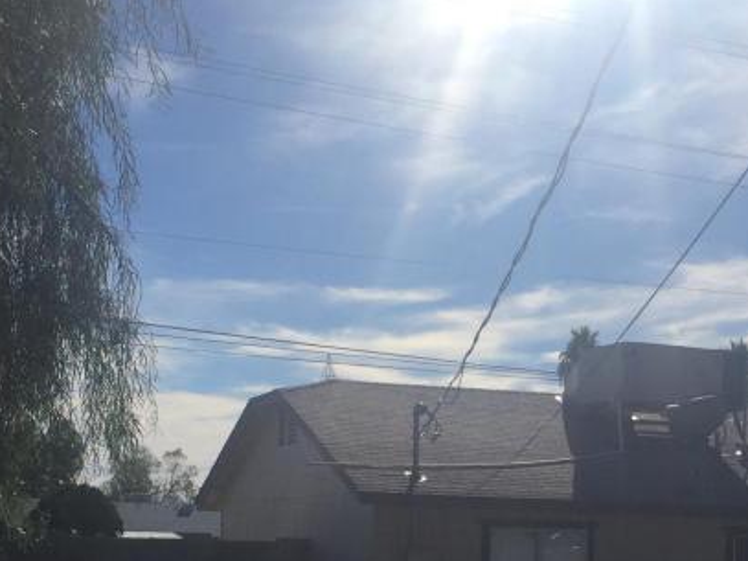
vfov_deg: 19.7
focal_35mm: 73
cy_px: 524
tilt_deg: -0.1
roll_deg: -2.1
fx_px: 1577
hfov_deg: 26.6
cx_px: 452
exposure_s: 1/6623
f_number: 2.2
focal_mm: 4.15
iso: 32
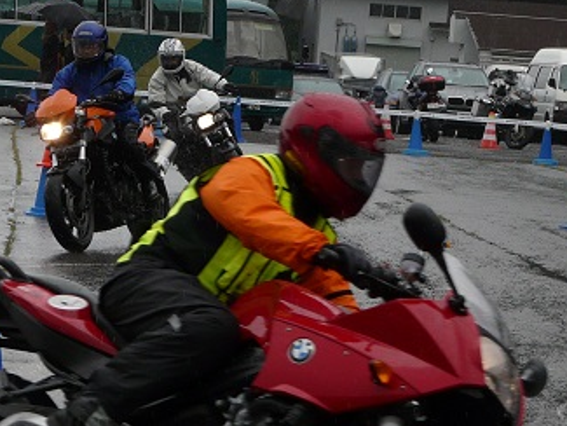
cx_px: 258
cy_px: 210
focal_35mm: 245
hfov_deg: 8.1
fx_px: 4015
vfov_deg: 6.1
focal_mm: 17
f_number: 3.6
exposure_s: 1/500
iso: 100
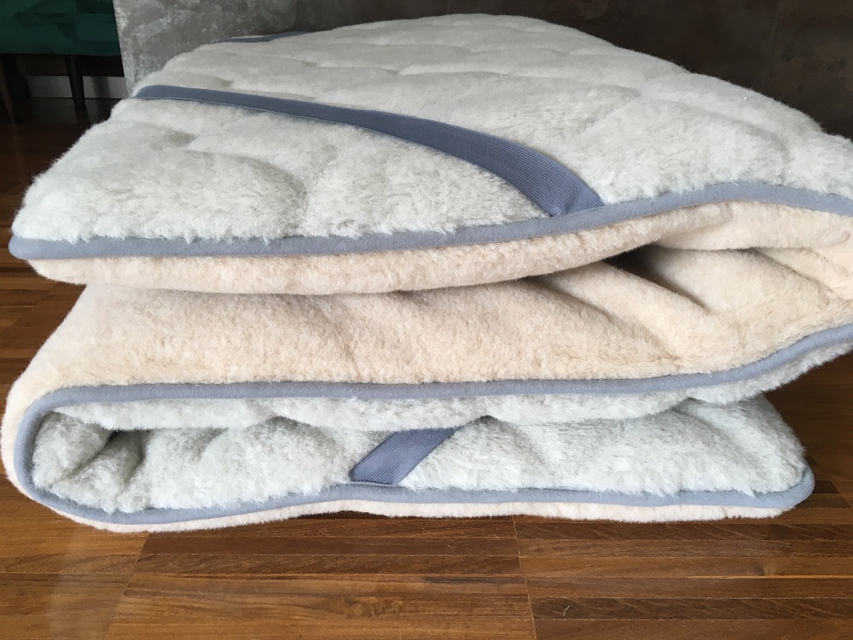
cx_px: 426
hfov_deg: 61.7
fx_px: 715
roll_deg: -1.9
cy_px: 320
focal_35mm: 29
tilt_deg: -25.8
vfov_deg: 48.2
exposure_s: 1/33
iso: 64
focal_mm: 4.15
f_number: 2.2
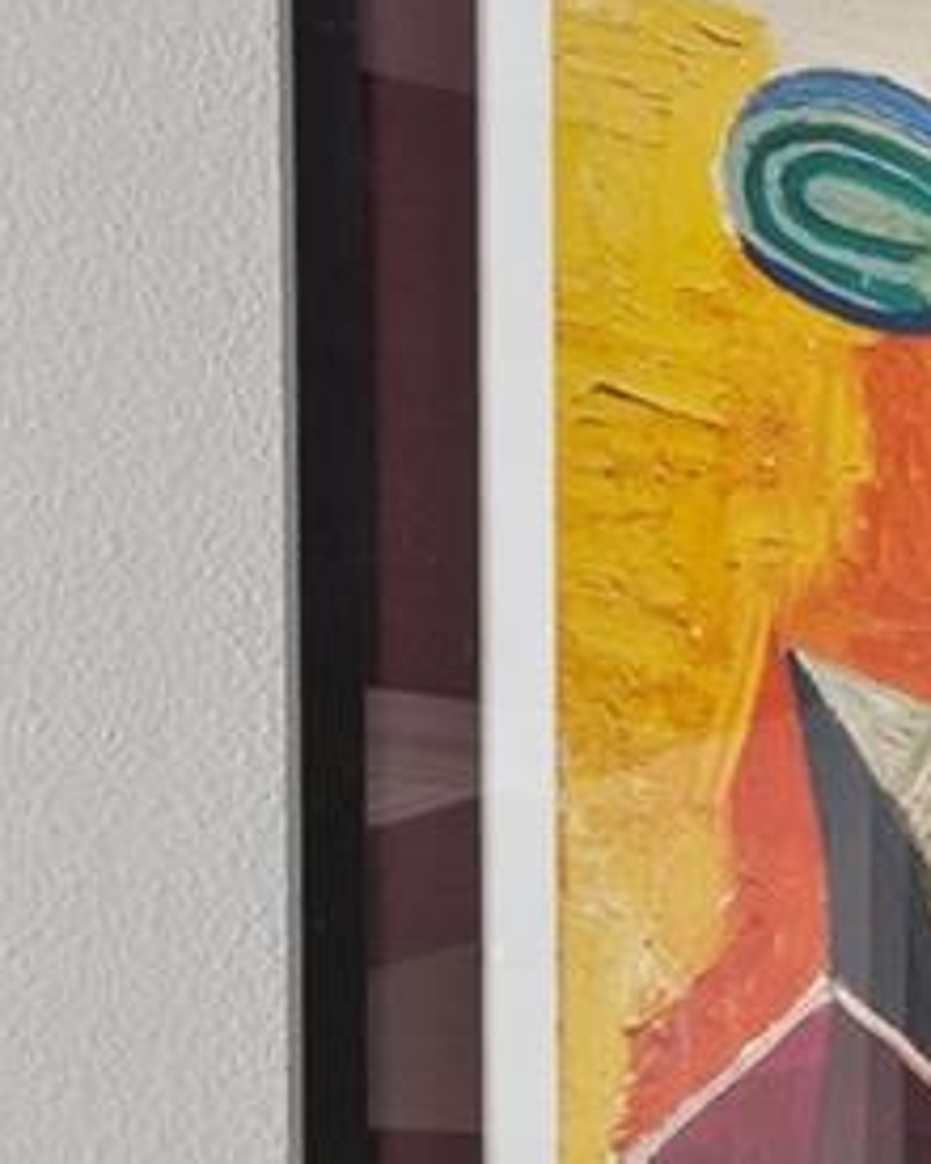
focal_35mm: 147
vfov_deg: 12.4
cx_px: 3584
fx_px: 5063
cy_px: 1793
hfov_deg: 7.6
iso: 400
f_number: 10
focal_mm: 21
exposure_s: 2
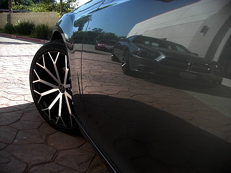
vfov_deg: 39.7
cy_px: 86
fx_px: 240
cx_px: 116
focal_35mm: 36
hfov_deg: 51.4
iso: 50
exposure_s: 1/250
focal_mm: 6.3
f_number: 2.8
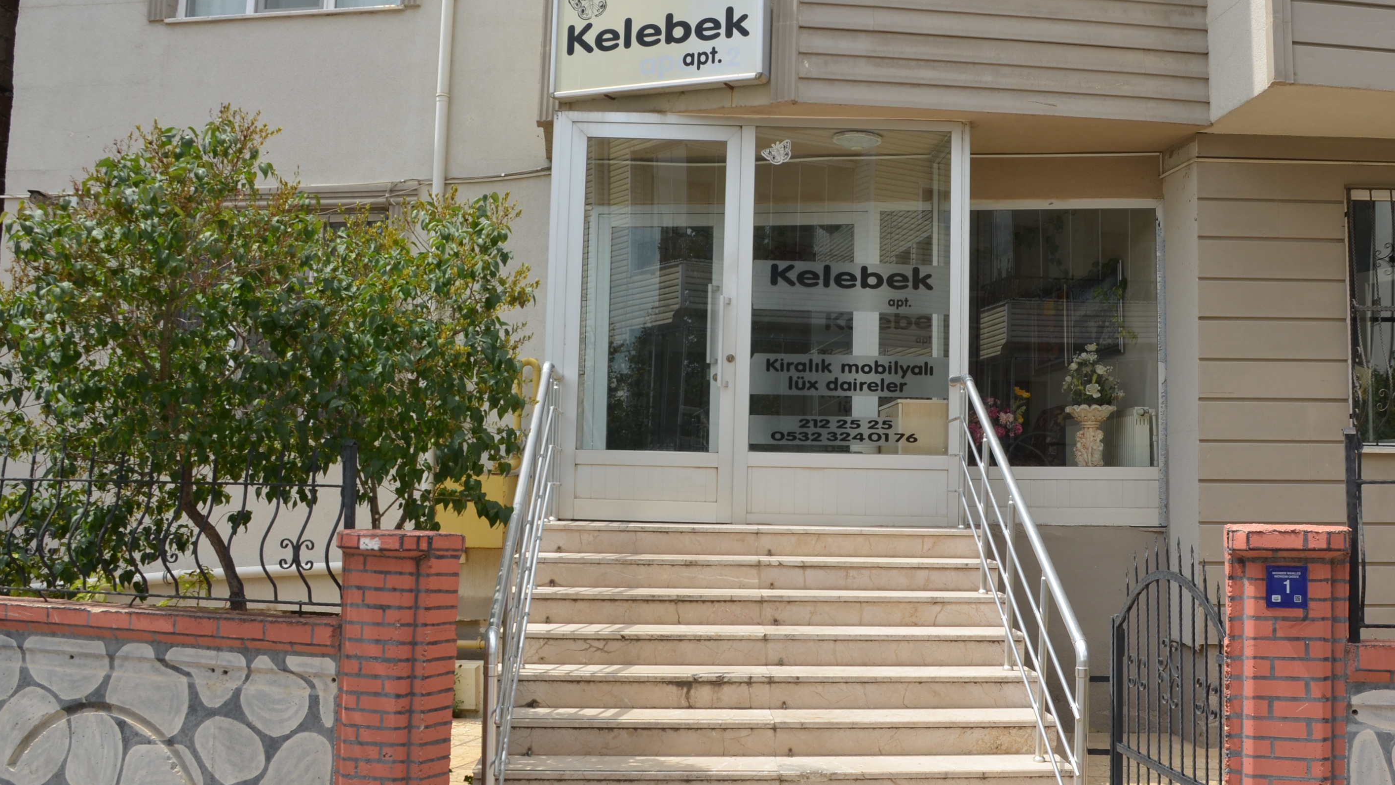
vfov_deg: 29.0
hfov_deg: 49.1
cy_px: 349
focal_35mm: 41
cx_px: 838
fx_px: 1517
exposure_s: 1/250
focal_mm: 20
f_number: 8
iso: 160
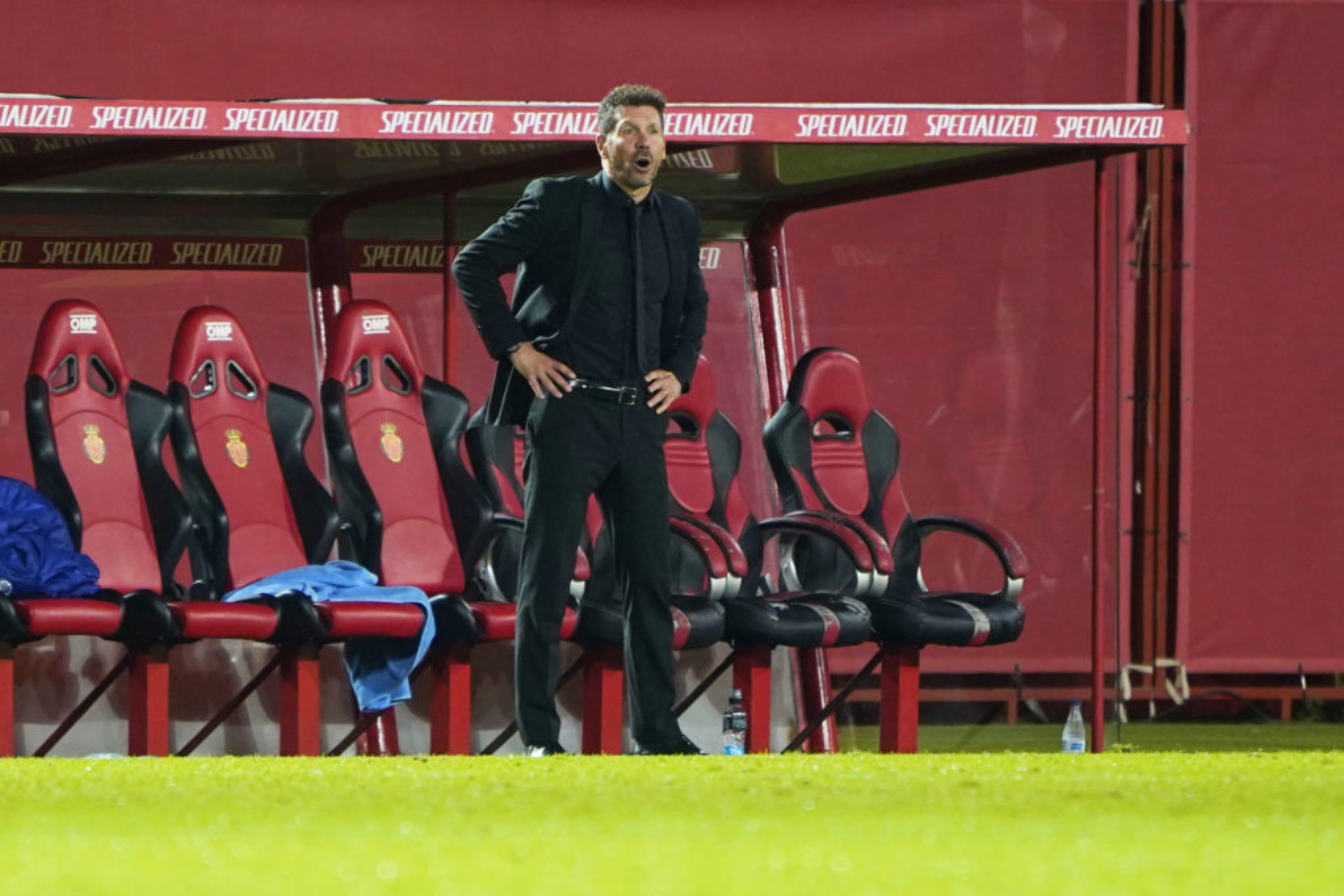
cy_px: 448
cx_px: 672
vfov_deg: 2.3
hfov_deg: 3.4
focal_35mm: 600
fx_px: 22402
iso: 1600
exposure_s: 1/200
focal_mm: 400
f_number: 5.6
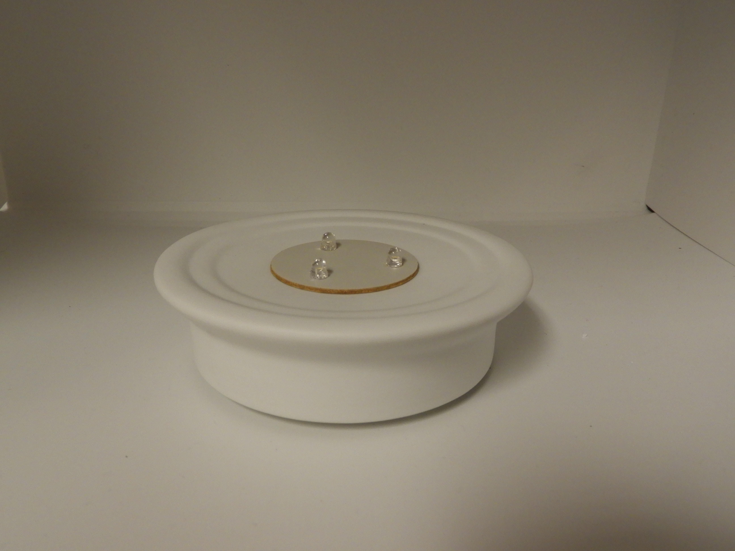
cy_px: 276
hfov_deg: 60.0
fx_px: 637
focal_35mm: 30
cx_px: 368
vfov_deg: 46.8
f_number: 3.5
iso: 280
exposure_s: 1/30
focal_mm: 5.4
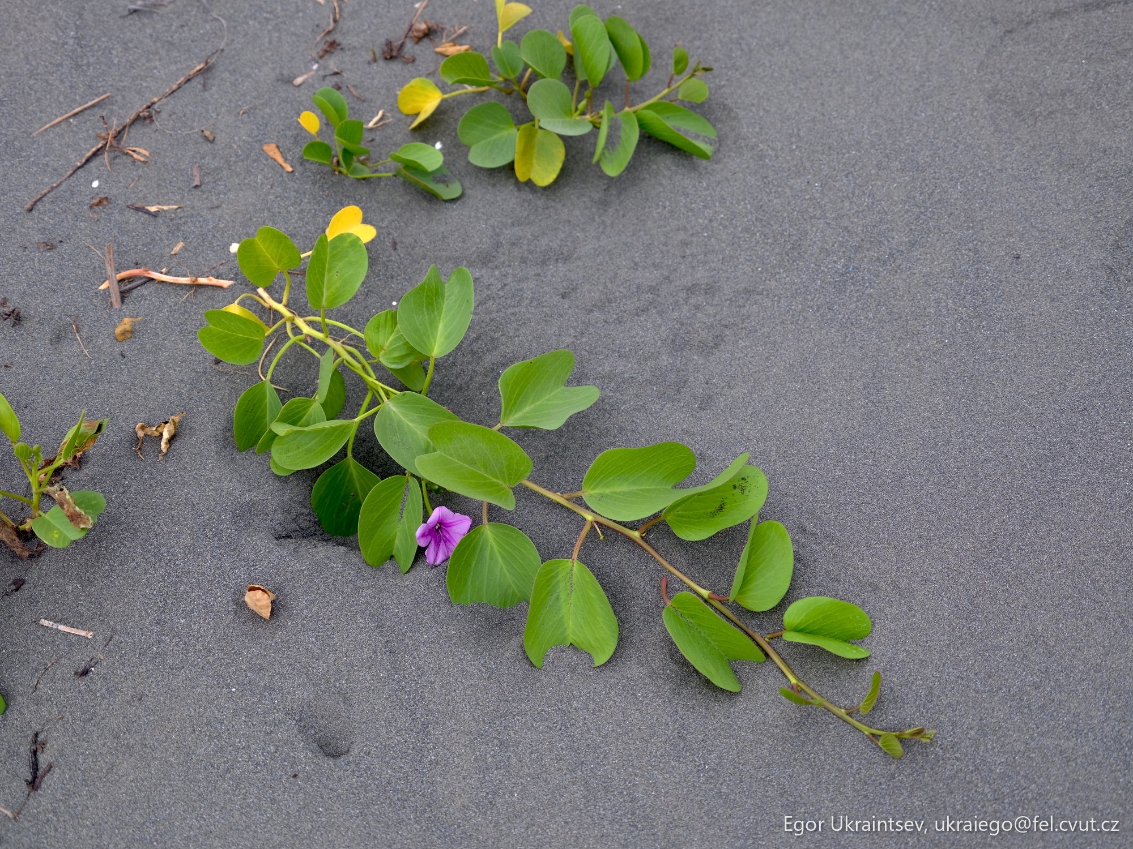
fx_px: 1800
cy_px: 424
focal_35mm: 55
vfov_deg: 26.6
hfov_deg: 34.9
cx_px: 566
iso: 400
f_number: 5.6
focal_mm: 70
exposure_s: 1/52
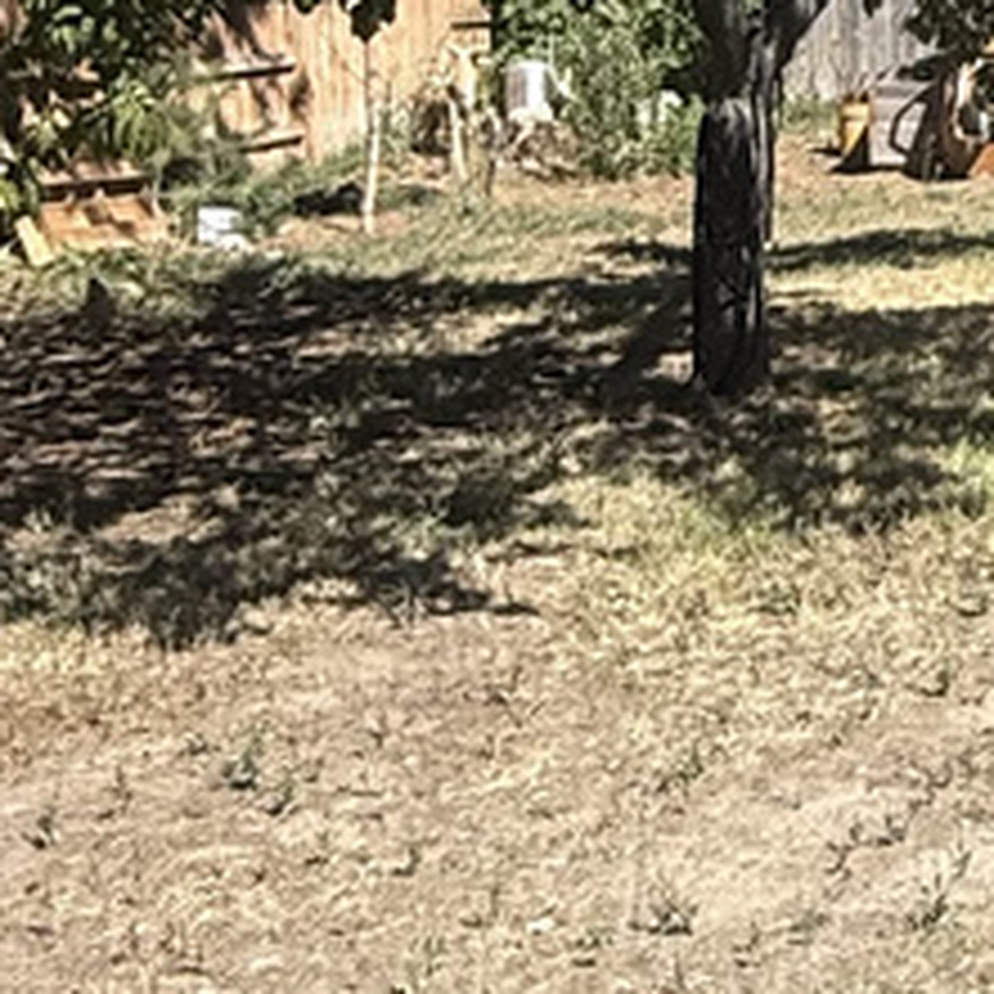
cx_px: 1358
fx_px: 2794
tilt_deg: -5.0
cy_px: 301
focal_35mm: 86
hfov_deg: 18.5
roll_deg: +1.9
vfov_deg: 20.1
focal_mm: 2.22
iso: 50
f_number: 2.2
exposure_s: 1/1497
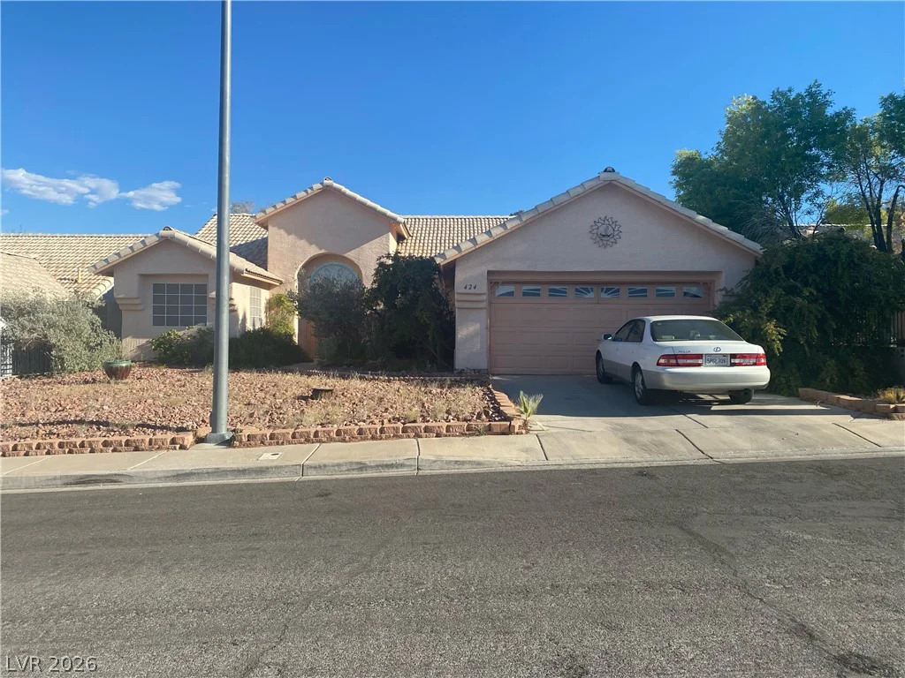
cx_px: 452
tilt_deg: -0.2
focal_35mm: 26
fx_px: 680
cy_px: 339
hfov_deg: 67.3
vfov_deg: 53.1
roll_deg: -0.7
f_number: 1.8
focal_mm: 4.25
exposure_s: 1/1961
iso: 32
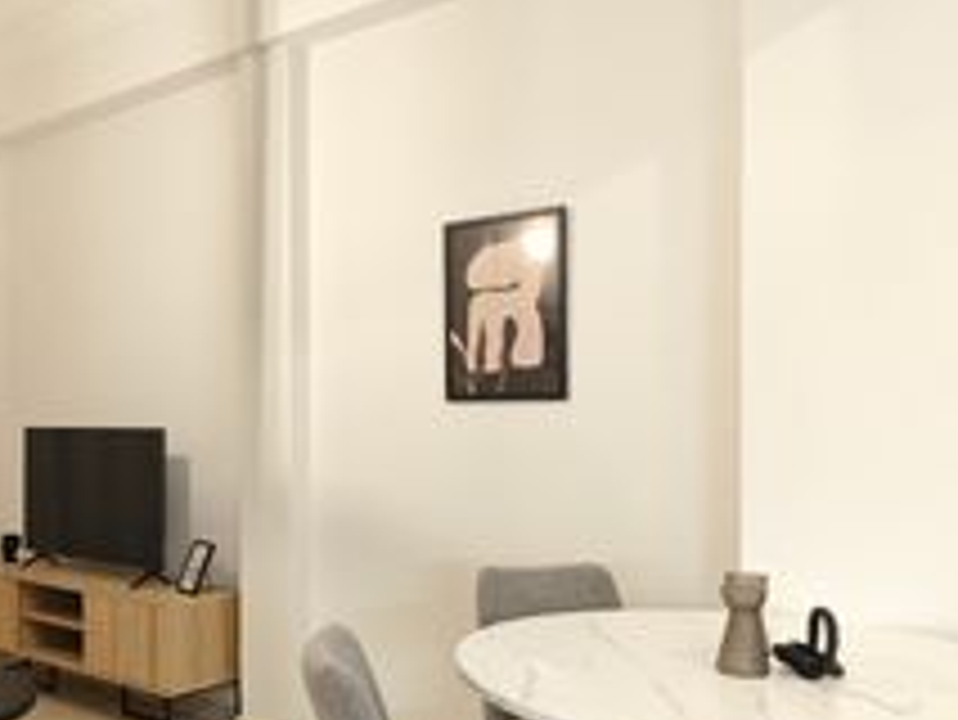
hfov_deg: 50.0
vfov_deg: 39.5
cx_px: 288
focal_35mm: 36
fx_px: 997
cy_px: 428
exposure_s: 1/25
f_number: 1.8
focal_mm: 2.03
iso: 400
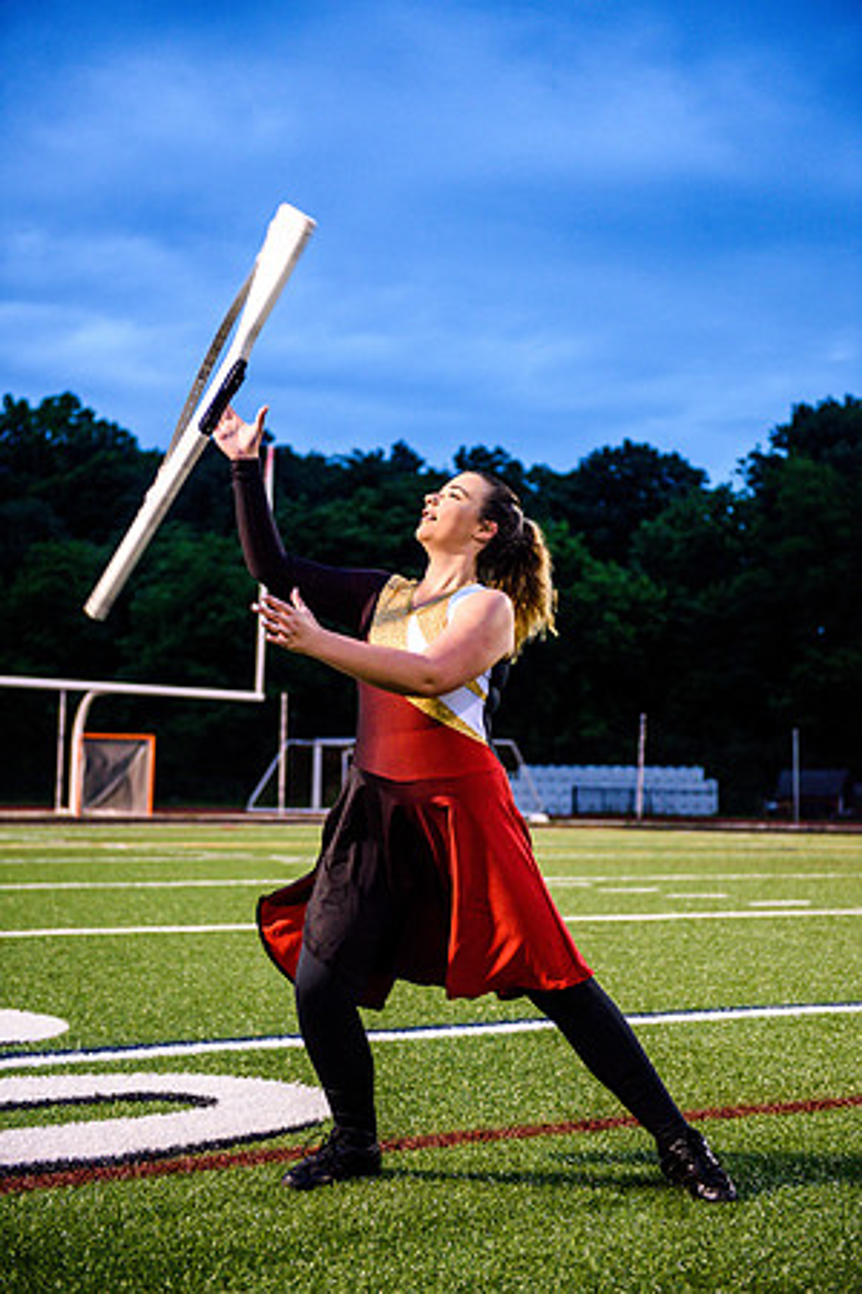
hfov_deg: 24.2
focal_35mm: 56
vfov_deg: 35.6
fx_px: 2011
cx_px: 431
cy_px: 647
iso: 1600
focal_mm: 56
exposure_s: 1/250
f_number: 3.2
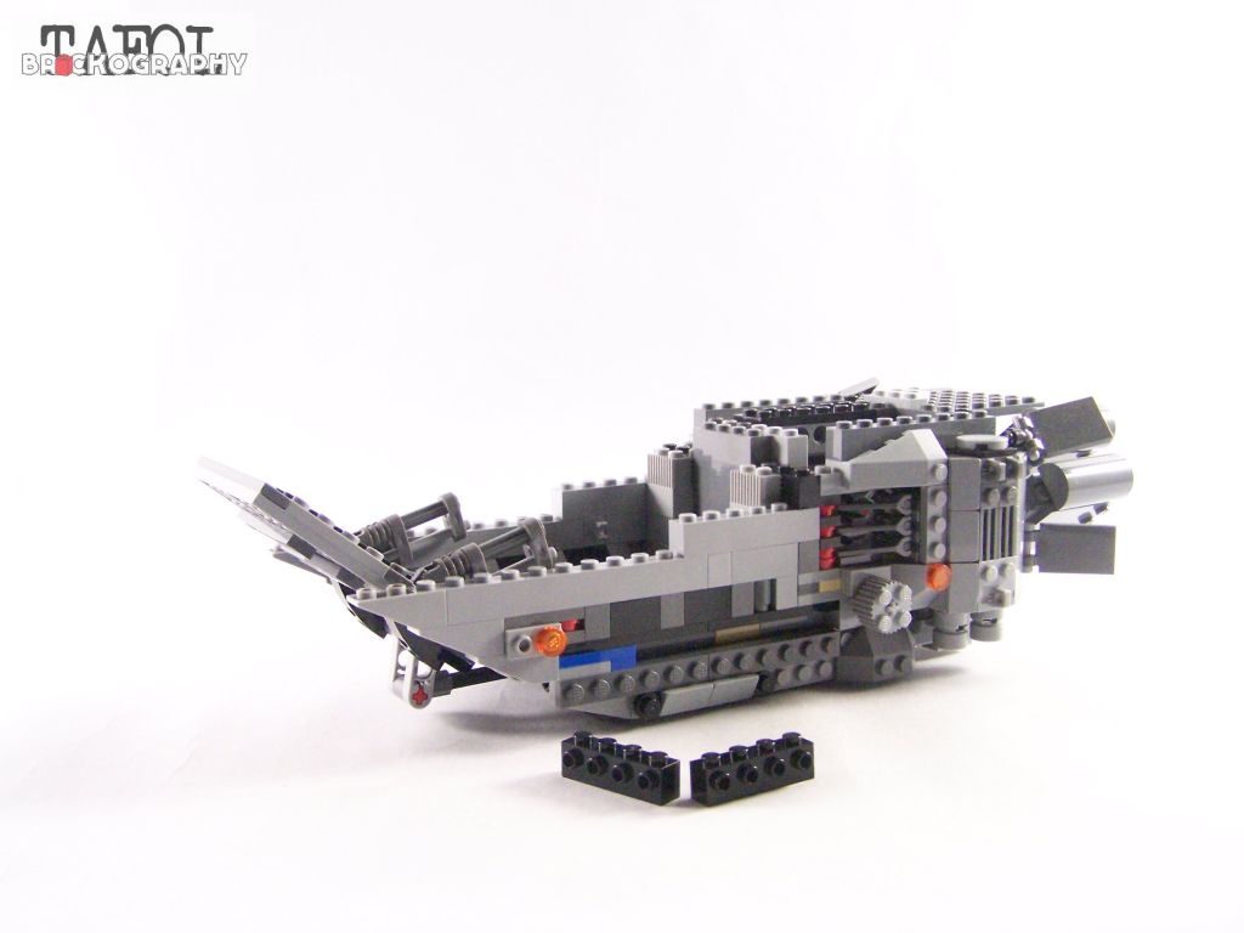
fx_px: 1366
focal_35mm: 38
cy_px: 466
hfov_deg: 49.0
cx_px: 622
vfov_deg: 37.7
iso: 400
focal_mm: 6.3
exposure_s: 1/60
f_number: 3.2
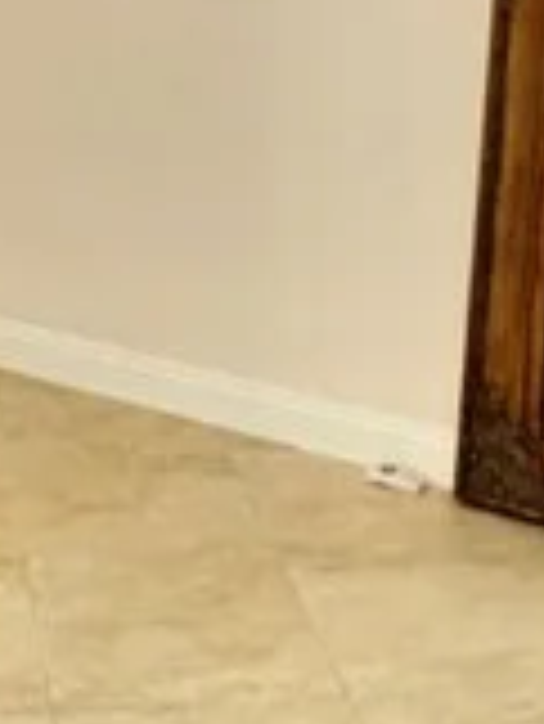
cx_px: 58
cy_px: 490
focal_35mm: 89
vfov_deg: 21.9
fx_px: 1862
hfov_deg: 16.4
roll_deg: -0.9
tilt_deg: -24.1
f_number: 2.2
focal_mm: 2.22
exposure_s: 1/120
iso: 250
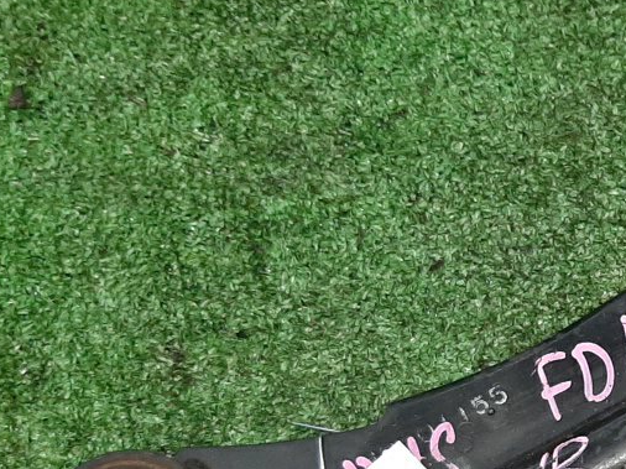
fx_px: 1338
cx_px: 721
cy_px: 427
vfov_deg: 19.5
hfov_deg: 24.3
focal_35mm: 74
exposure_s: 1/50
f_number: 1.7
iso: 159
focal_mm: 3.93
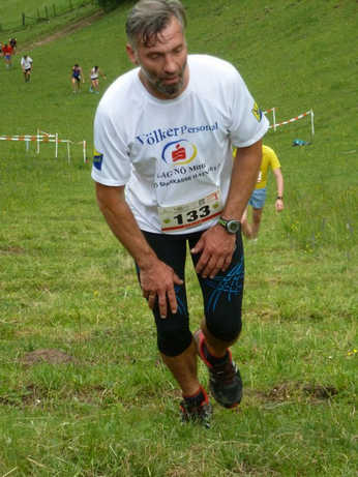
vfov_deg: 11.8
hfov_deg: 8.8
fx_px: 2316
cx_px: 179
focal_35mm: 168
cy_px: 238
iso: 400
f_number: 5.4
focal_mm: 30.1
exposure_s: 1/320
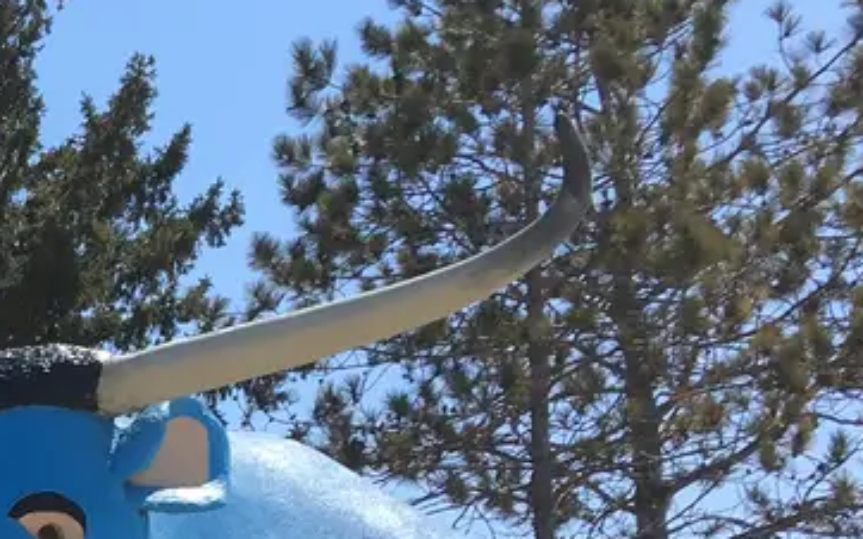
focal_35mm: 102
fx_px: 2398
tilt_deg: +6.0
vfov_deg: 12.3
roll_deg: -2.4
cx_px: -546
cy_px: 761
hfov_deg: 17.6
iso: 25
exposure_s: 1/1399
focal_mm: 4.15
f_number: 2.2
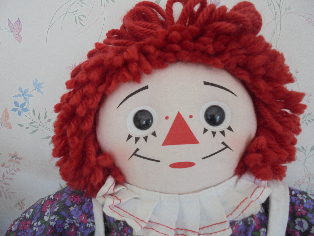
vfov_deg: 53.1
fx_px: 236
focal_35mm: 26
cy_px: 118
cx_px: 157
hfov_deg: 67.3
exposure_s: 1/40
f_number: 3.5
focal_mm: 4.6
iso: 100
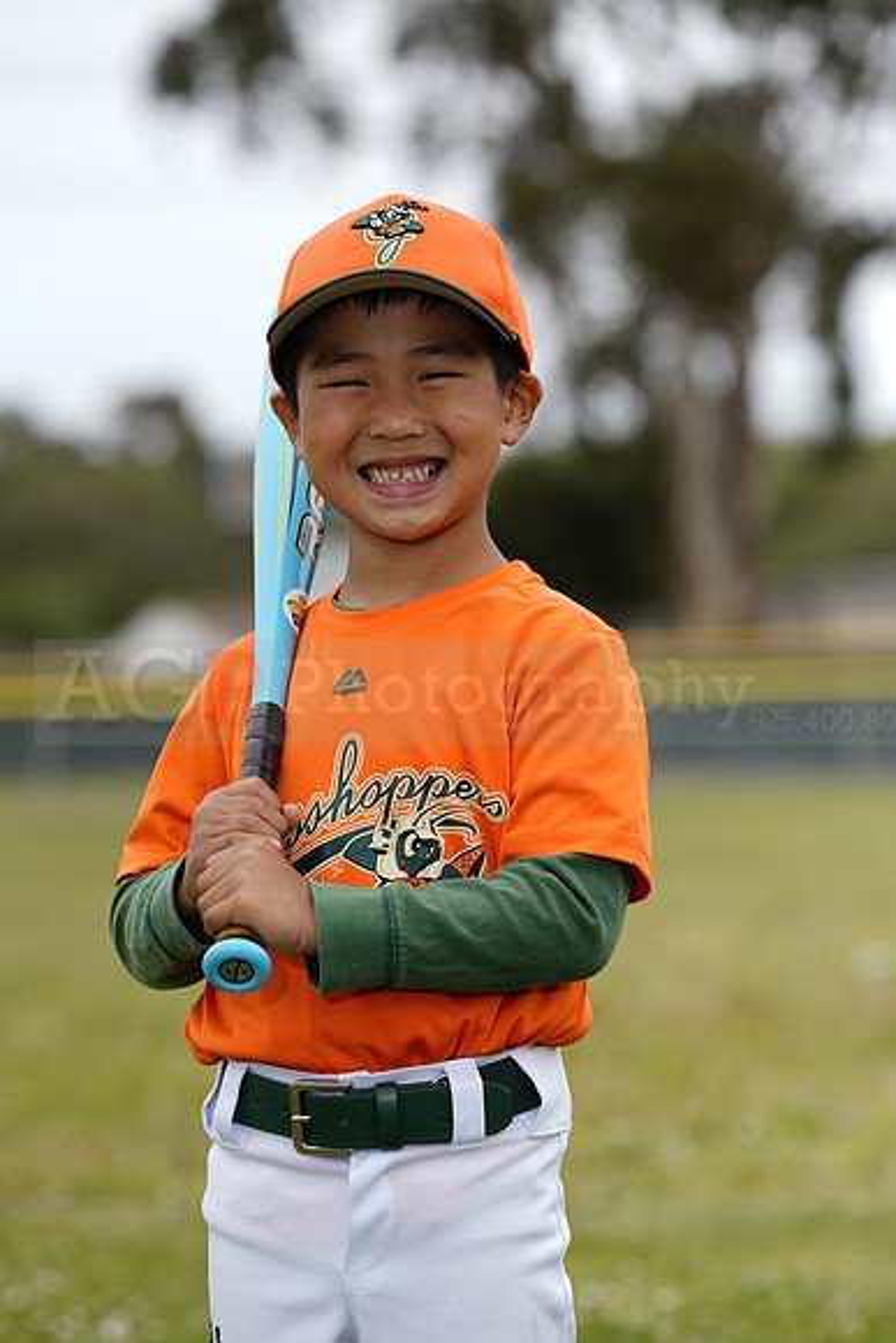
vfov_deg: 11.5
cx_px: 448
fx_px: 6641
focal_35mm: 178
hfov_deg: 7.7
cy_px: 672
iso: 50
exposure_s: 1/250
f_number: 5.6
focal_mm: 178
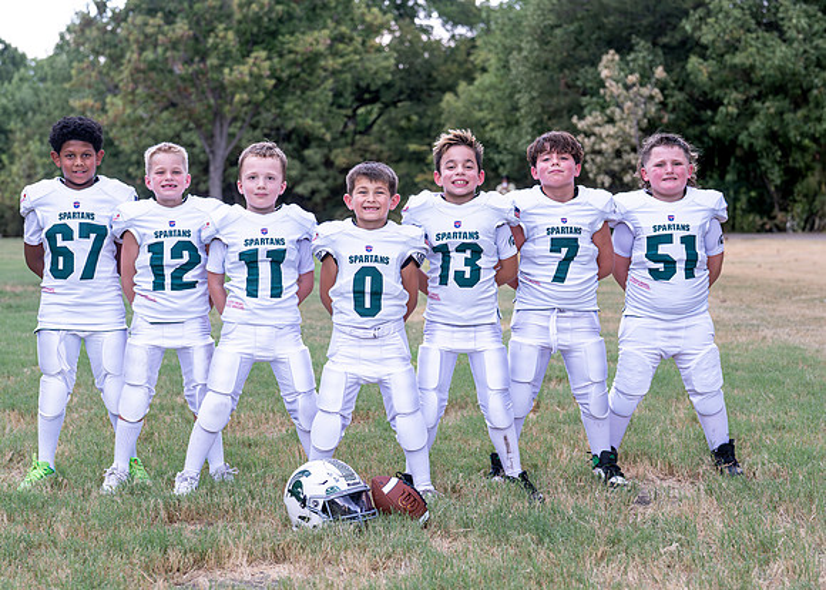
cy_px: 313
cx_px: 401
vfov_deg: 19.4
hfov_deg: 27.0
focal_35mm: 73
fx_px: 1722
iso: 800
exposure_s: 1/320
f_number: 2.8
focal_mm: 50
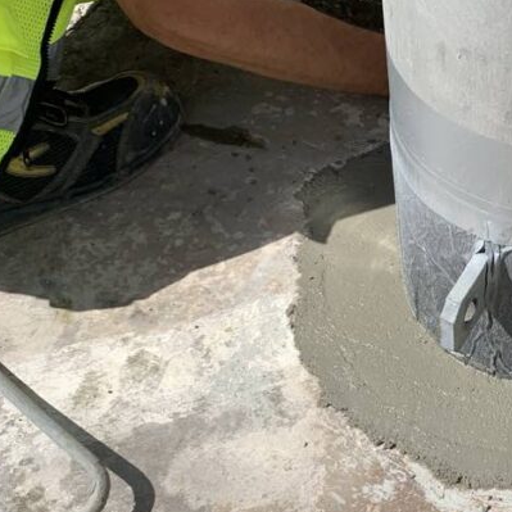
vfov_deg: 29.1
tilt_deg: -53.6
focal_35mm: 59
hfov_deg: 25.9
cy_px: 285
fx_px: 987
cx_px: 621
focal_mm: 4.25
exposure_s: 1/2033
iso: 25
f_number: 1.8
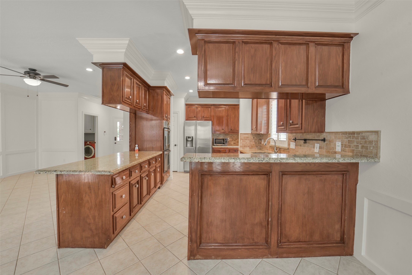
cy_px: 138
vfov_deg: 81.2
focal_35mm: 14
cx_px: 206
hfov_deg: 104.2
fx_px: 160
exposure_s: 1/5
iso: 500
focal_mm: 14
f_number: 10
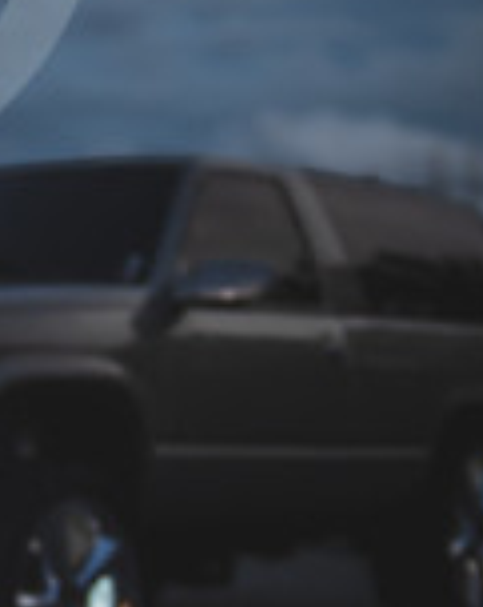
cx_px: -539
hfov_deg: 11.2
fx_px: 2187
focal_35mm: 122
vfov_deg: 15.8
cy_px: 266
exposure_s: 1/500
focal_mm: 34
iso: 100
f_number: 2.8
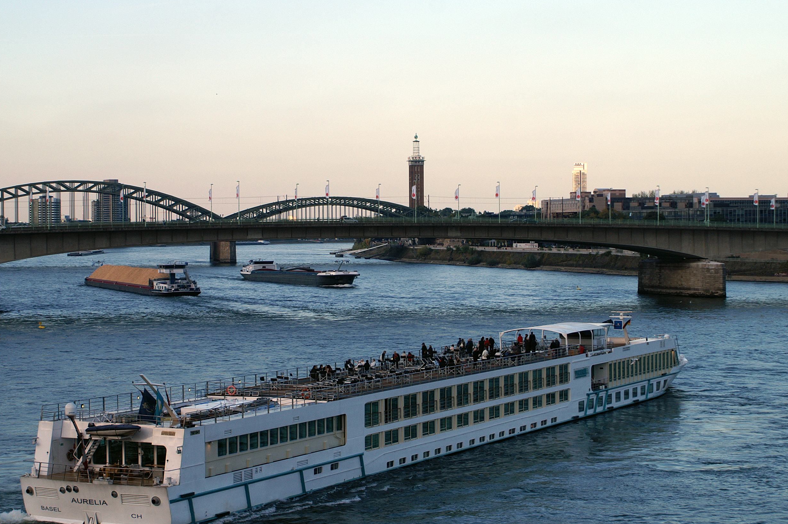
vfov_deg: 18.6
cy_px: 256
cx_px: 358
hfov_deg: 27.7
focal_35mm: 73
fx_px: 1597
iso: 100
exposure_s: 1/200
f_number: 10
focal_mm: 40
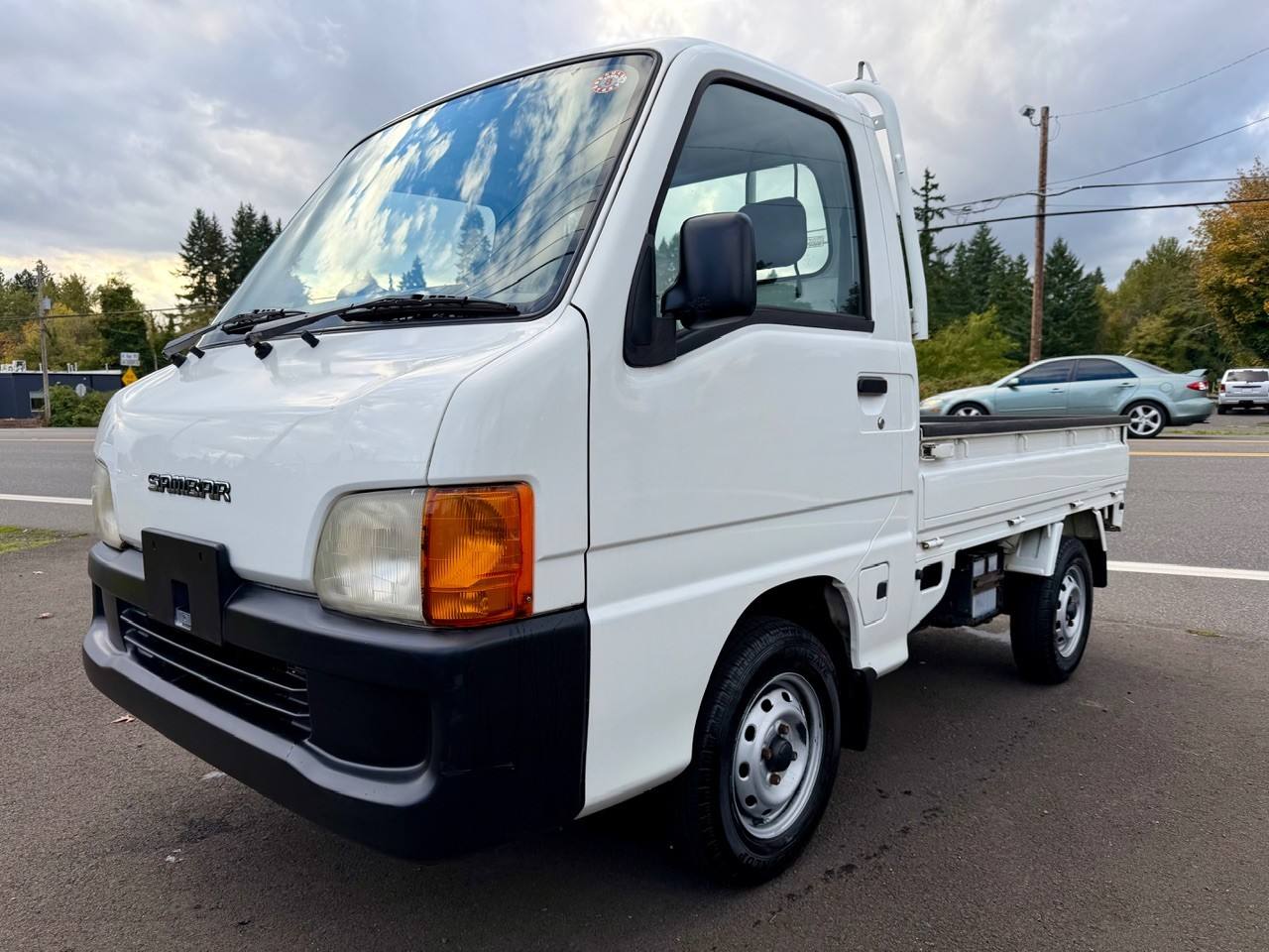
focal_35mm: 24
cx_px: 634
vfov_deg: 56.8
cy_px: 476
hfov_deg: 71.6
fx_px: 880
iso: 80
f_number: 1.78
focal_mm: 6.76
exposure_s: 1/1292
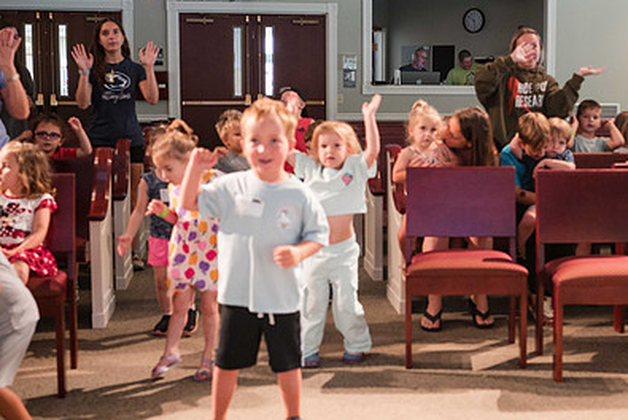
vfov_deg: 24.6
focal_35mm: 55
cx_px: 426
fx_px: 960
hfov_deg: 35.8
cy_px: 189
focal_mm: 35
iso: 2000
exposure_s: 1/125
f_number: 2.8
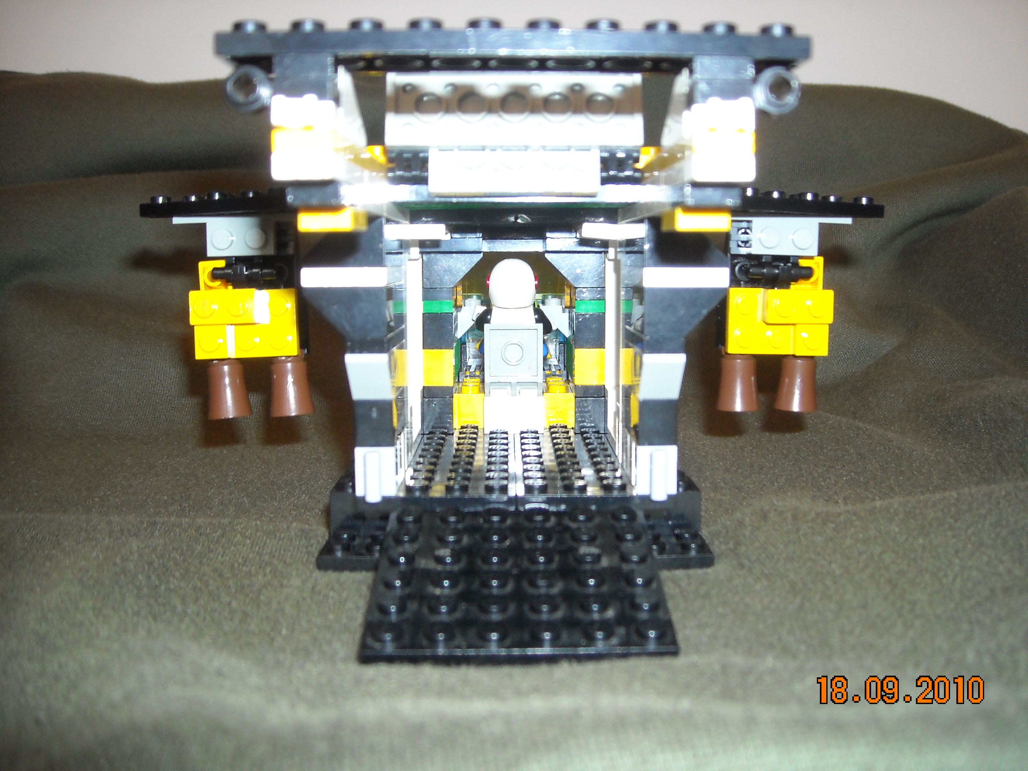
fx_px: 1039
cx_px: 514
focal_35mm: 35
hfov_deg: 52.6
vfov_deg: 40.7
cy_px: 386
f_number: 2.8
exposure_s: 1/60
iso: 200
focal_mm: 5.7
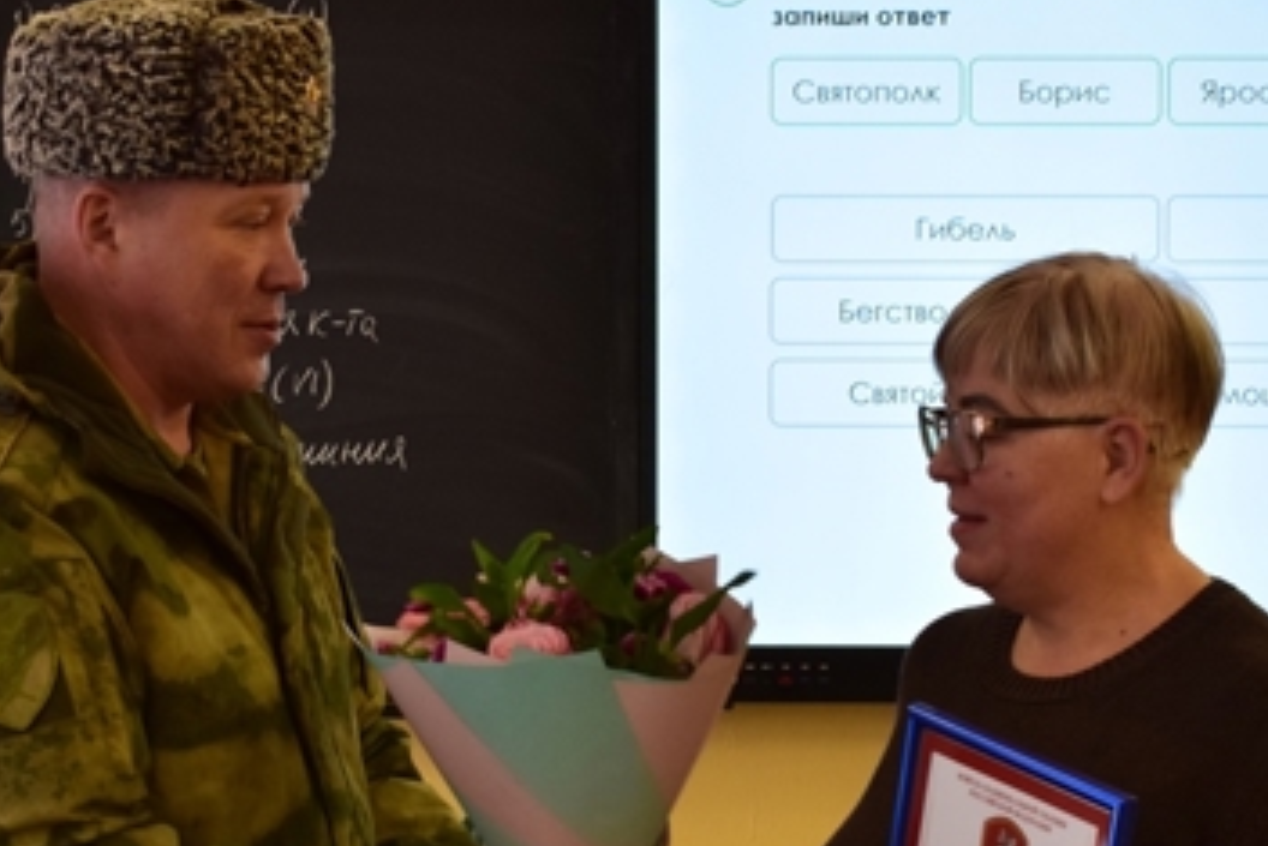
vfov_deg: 13.8
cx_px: 616
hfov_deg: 20.6
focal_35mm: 99
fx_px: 3491
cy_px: 626
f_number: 4.5
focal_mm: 31
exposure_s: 1/80
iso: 640
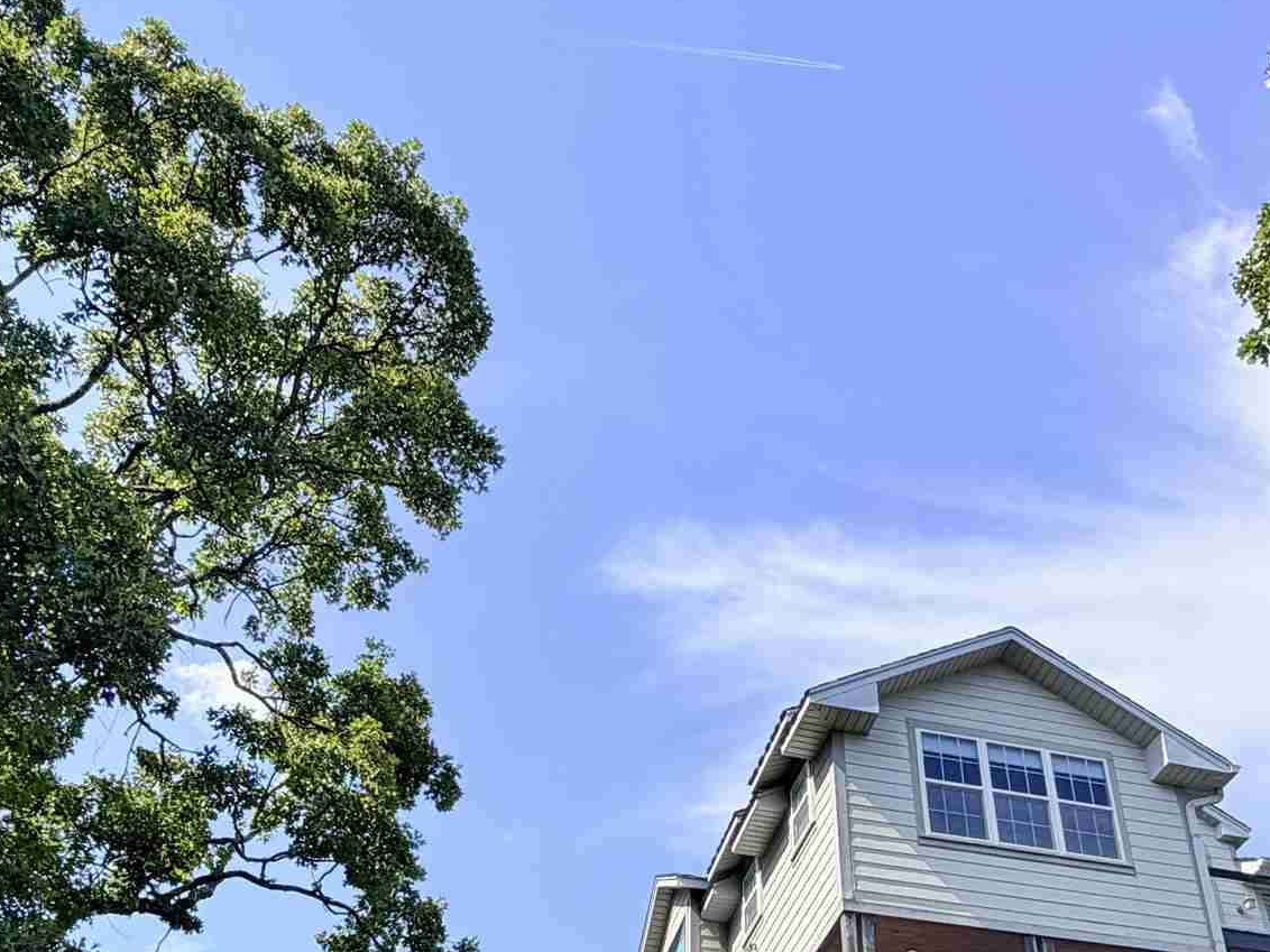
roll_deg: +1.2
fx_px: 1394
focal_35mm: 38
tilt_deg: +32.3
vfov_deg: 35.5
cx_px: 755
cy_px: 854
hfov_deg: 48.7
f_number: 2.2
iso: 40
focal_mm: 2.22
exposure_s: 1/770
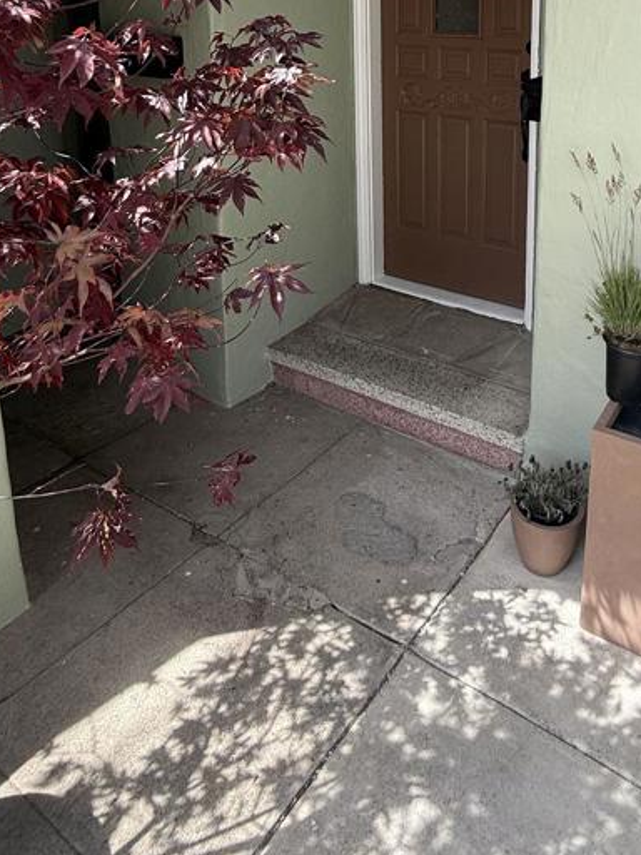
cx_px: 462
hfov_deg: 48.3
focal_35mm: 28
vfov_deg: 56.6
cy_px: 120
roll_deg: -1.2
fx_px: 691
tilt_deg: -8.4
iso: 50
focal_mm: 2.22
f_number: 2.2
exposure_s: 1/255
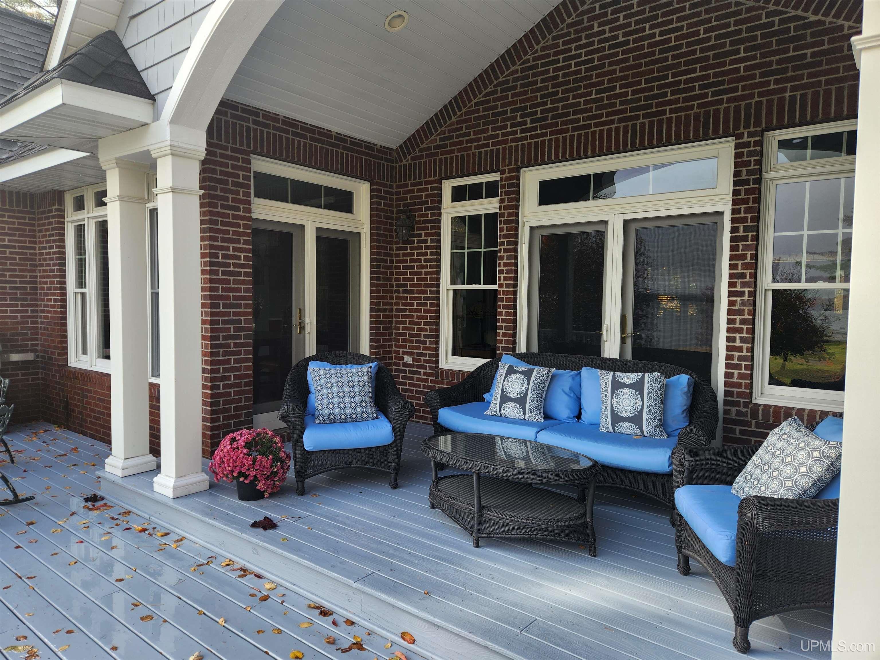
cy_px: 330
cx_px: 440
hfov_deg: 73.9
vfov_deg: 58.9
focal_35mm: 23
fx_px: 585
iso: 20
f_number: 1.8
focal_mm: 5.4
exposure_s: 1/257
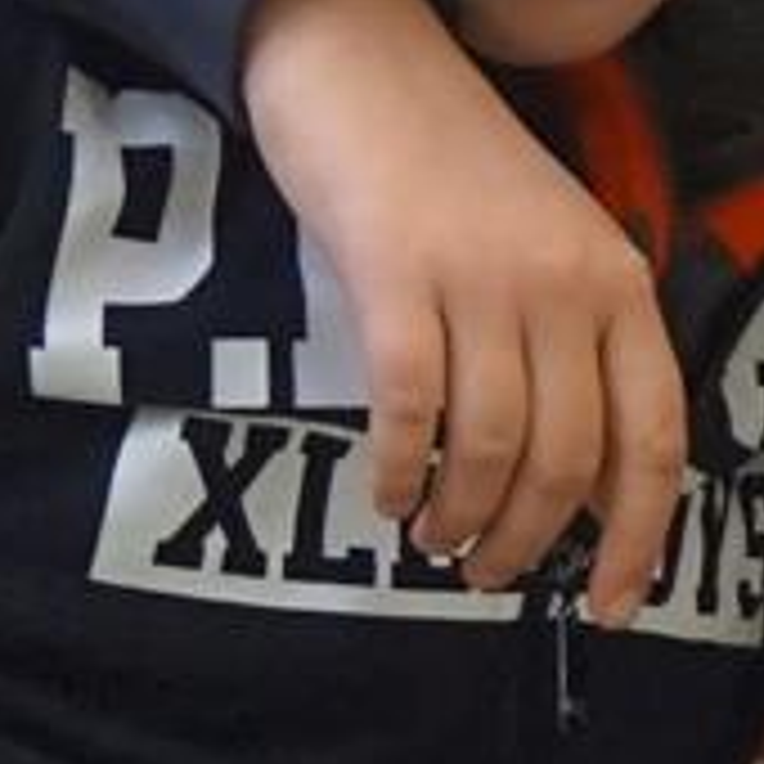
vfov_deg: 6.2
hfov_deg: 6.0
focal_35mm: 282
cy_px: -65
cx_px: 1838
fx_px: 7036
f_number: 4.5
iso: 800
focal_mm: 25
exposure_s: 1/160
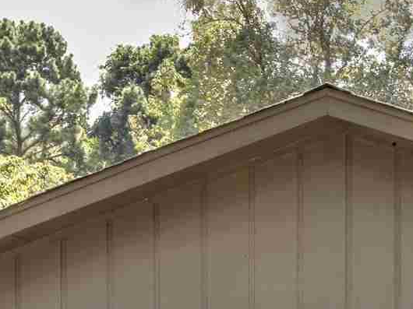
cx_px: 311
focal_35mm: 139
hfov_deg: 14.1
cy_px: 563
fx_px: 1658
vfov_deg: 10.1
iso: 100
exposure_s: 1/15
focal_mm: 12.3
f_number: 6.3
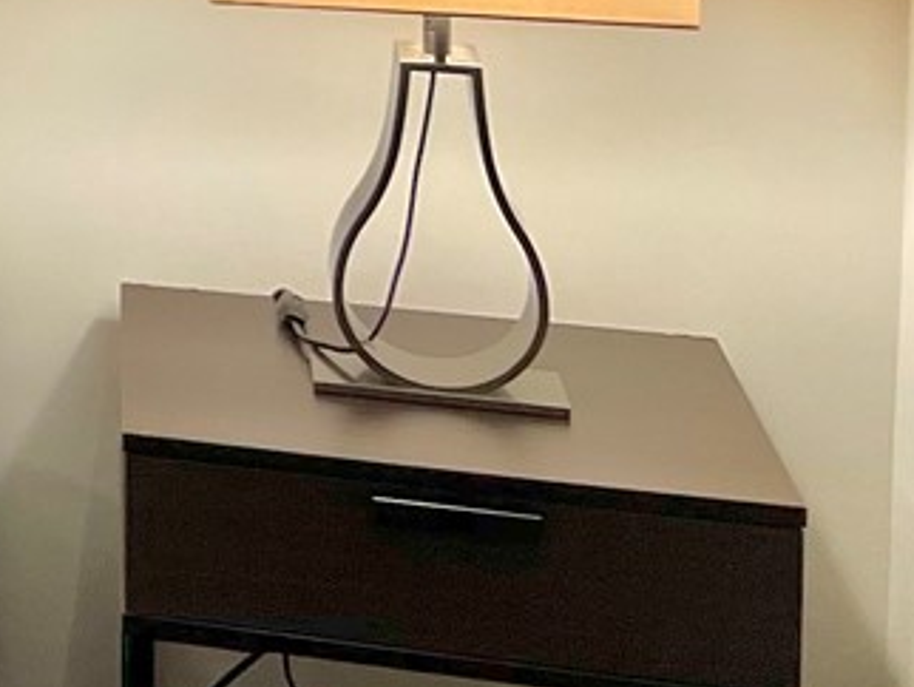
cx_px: -1292
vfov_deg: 10.8
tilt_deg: -4.3
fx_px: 3409
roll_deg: +0.8
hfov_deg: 12.2
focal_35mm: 129
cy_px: -565
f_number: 1.5
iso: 100
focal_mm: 5.7
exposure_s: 1/120
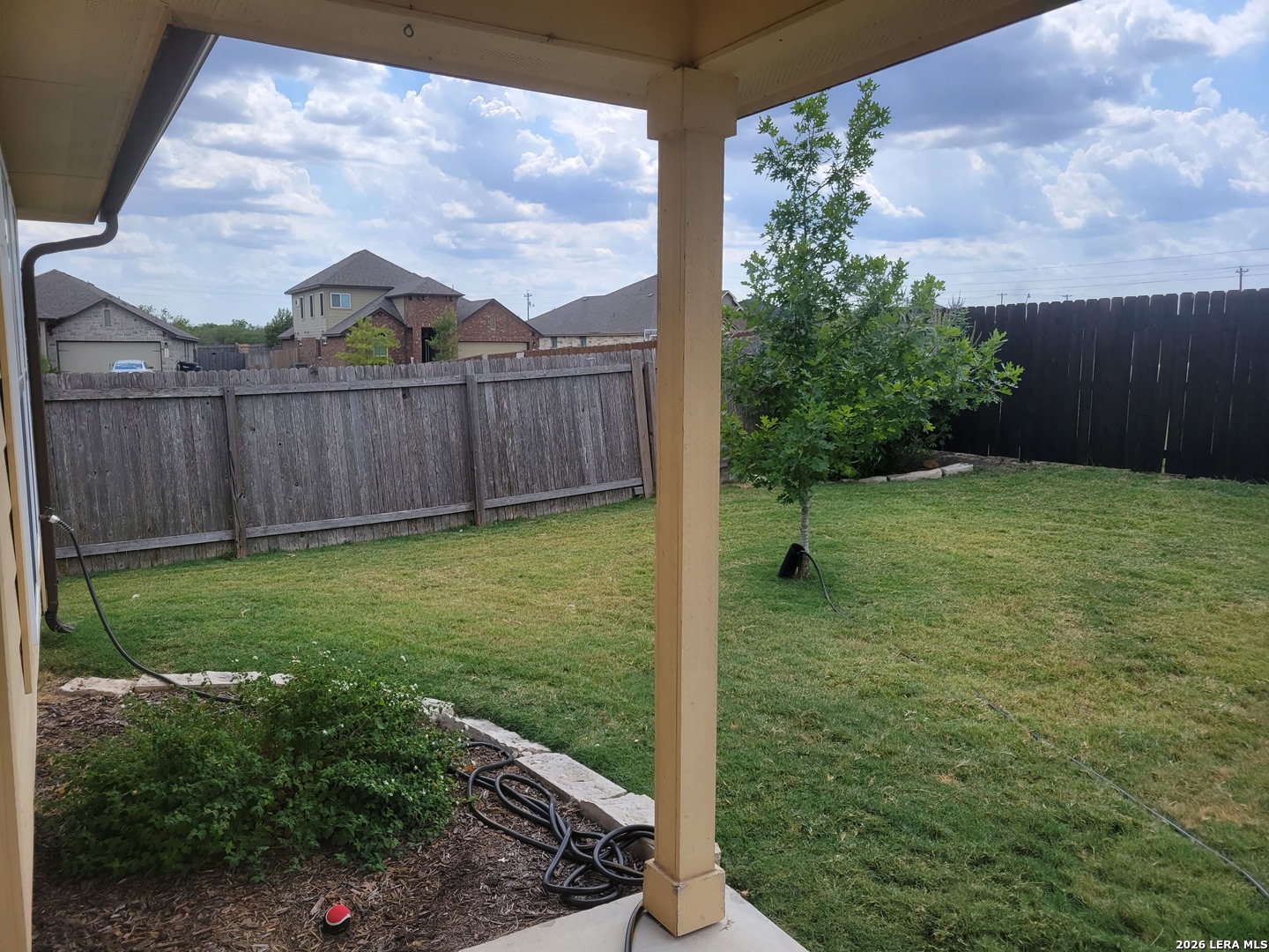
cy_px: 476
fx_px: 953
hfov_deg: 67.3
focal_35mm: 26
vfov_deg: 53.1
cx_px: 634
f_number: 1.8
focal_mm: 5.4
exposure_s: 1/2071
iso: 40
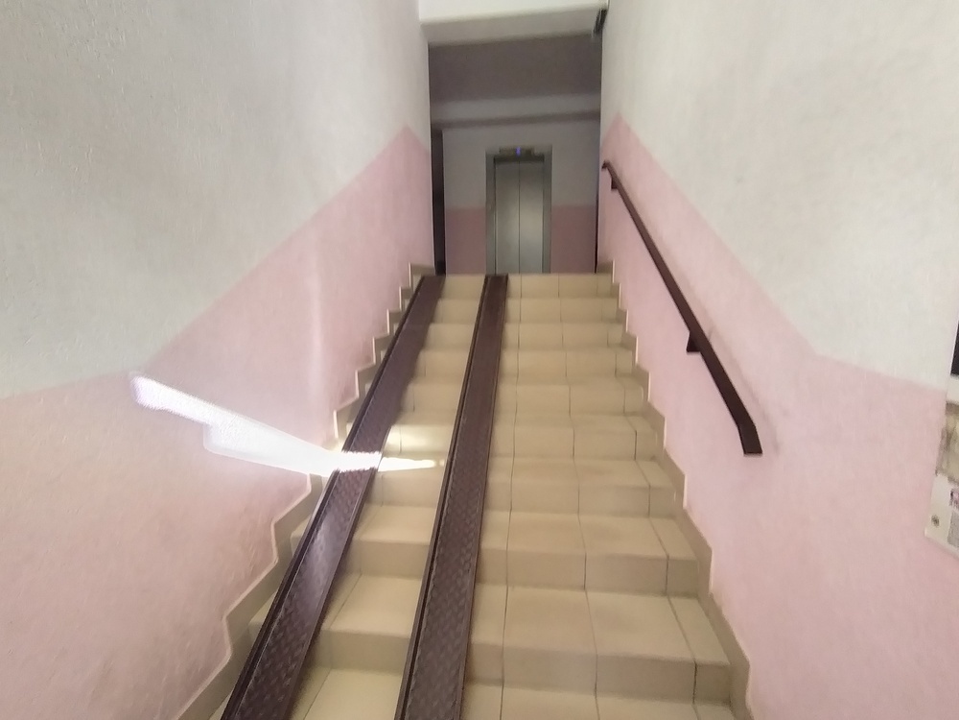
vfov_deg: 78.1
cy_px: 360
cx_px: 480
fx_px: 443
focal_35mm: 16
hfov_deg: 94.5
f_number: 2.2
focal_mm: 1.42
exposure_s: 1/50
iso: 189
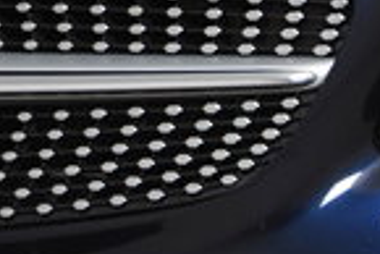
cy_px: -48
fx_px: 3804
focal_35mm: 360
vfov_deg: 3.8
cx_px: 351
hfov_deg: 5.7
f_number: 5.6
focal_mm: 34
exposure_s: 1/125
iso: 1600
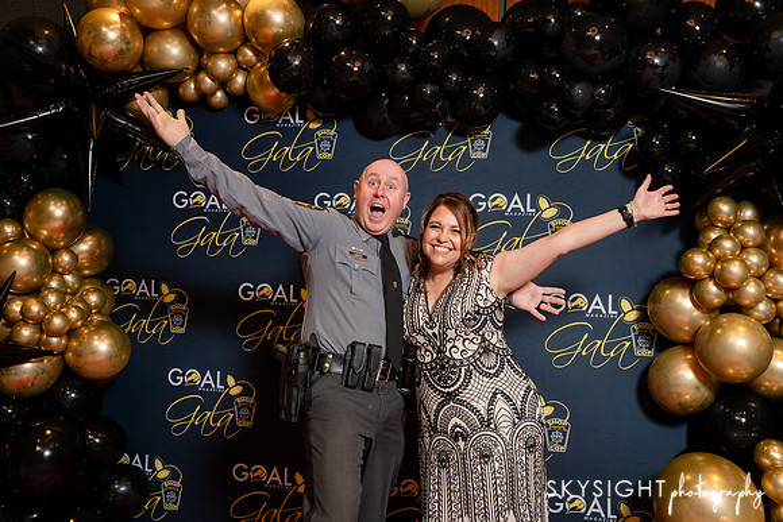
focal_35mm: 30
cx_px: 392
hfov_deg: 61.8
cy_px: 261
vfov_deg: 43.5
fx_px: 655
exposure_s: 1/200
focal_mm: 28
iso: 1600
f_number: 4.5
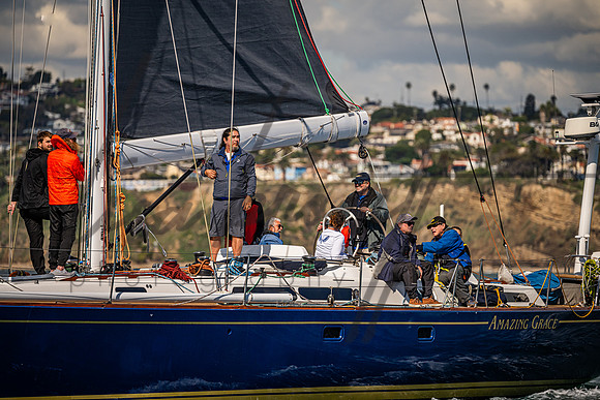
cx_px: 300
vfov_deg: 4.4
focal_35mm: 310
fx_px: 5168
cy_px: 200
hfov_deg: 6.6
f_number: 5.6
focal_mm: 310
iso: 400
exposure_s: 1/5000
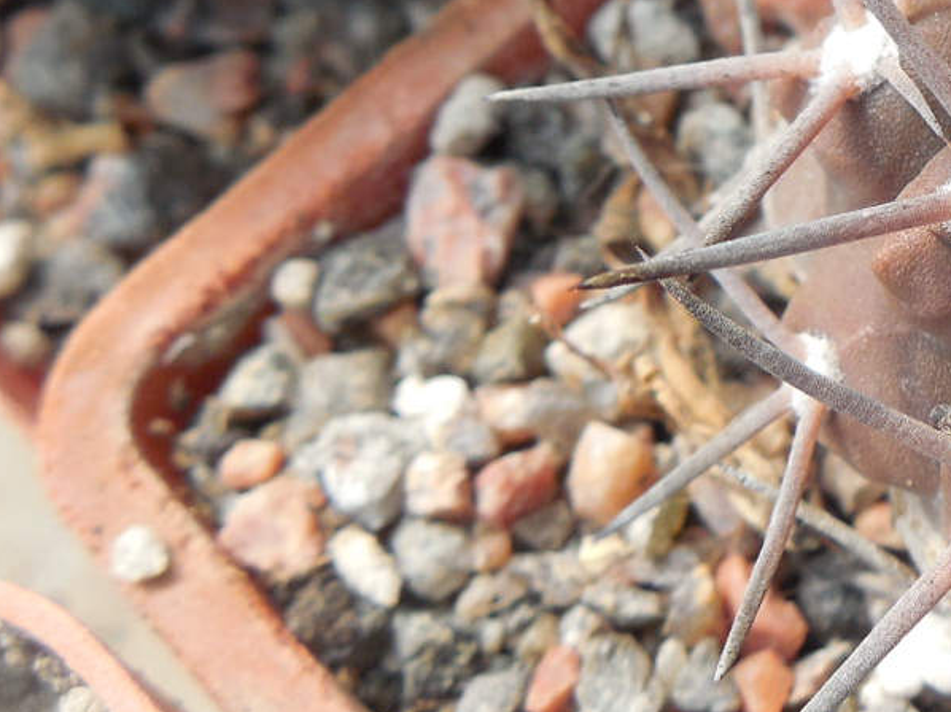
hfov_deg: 21.6
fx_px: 2279
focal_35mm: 83
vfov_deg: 17.3
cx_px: 1177
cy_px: -32
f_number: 3.6
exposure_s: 1/160
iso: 125
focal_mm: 5.6
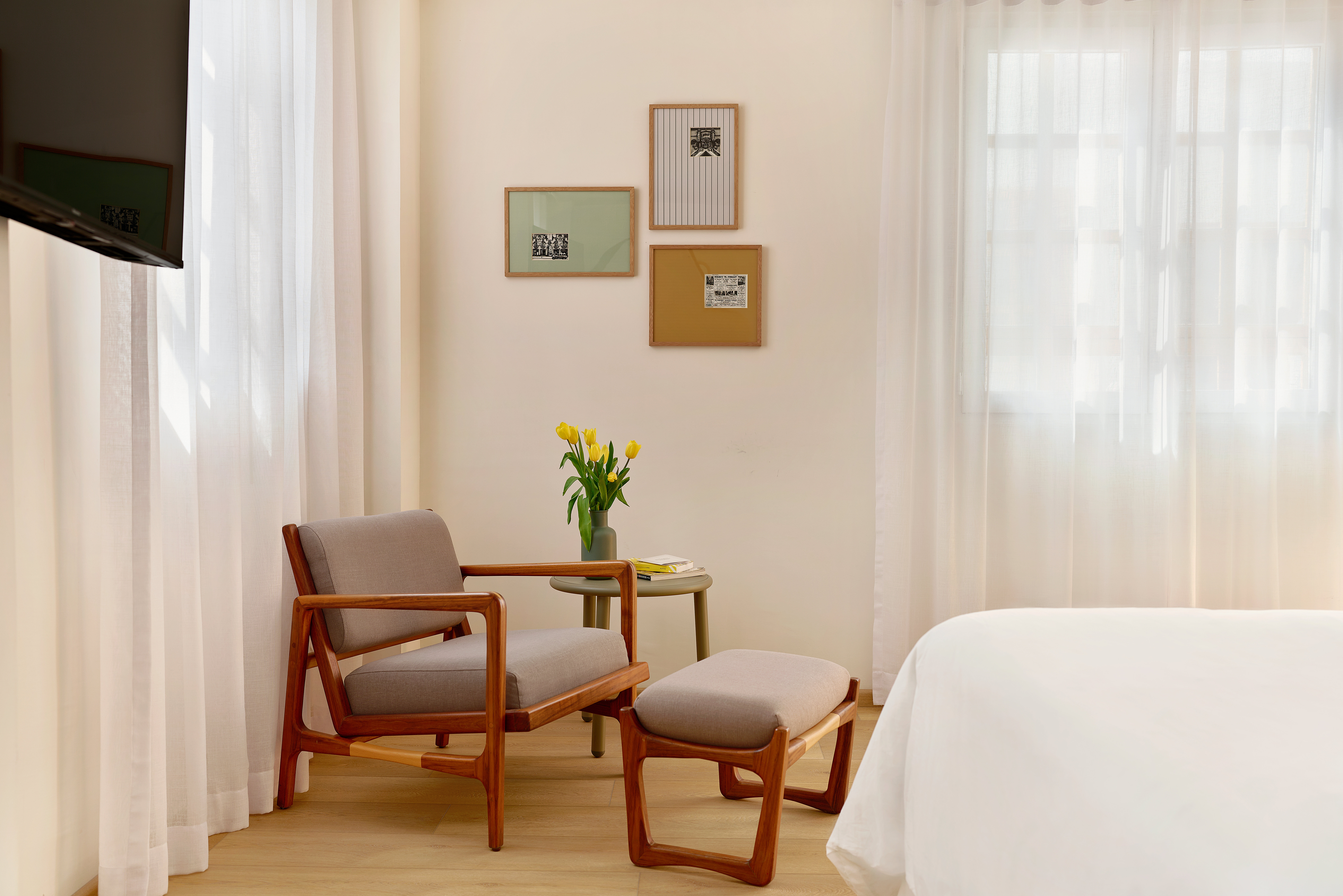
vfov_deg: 37.9
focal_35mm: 35
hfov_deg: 54.4
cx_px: 672
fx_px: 1306
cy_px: 448
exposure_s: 1/15
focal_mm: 35
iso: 50
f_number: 4
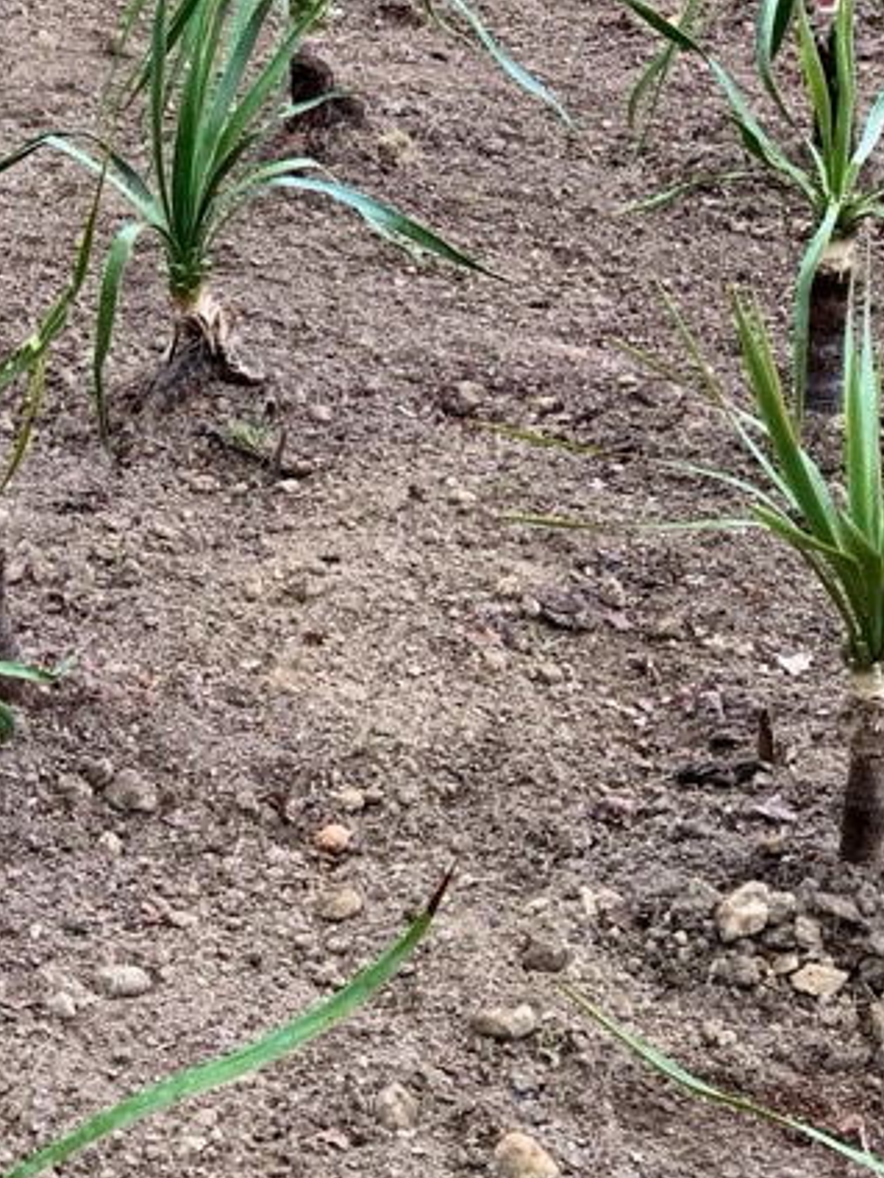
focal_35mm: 98
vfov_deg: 20.0
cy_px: 550
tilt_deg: -21.1
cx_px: 234
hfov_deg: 15.0
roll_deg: +0.6
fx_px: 3337
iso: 25
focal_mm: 6
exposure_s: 1/122
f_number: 2.4
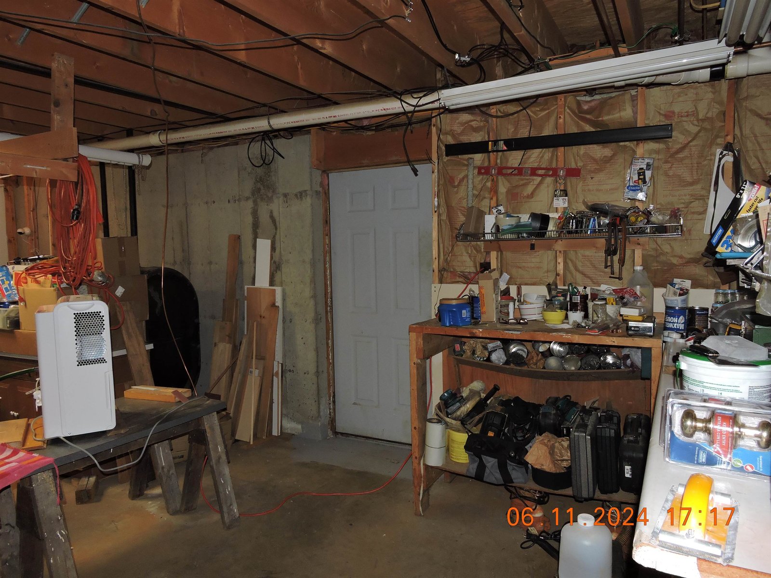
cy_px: 289
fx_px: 535
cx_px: 386
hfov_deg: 71.6
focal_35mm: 24
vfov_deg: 56.8
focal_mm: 4.3
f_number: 3.3
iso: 200
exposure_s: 1/30
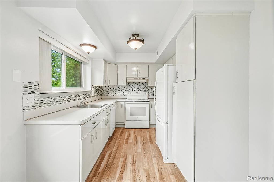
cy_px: 91
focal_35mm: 15
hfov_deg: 100.4
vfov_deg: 77.3
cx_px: 137
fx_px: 114
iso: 320
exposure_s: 1/30
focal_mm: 10
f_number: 8
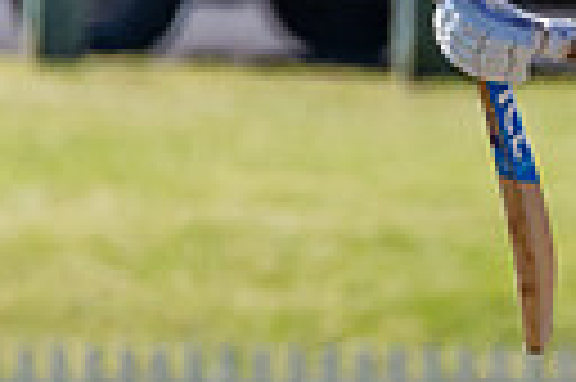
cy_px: 169
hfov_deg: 0.8
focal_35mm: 2717
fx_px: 43416
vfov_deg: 0.5
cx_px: 567
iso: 640
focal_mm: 600
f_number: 6.3
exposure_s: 1/2000
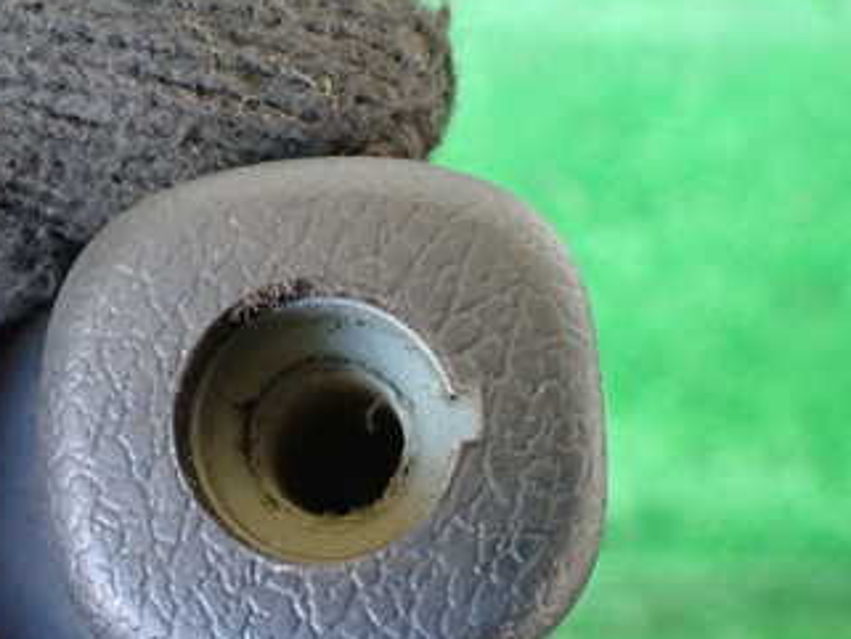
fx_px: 1377
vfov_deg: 26.0
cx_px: 292
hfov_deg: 34.1
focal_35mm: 56
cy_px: 395
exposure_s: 1/80
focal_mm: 5.4
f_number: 2.3
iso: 800
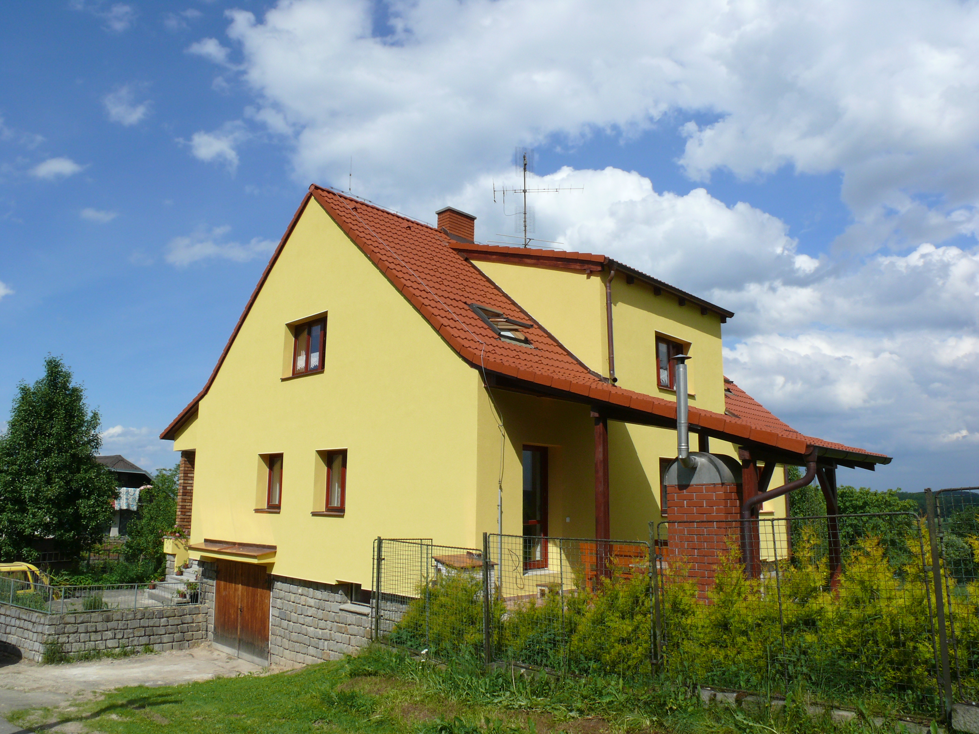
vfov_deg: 40.7
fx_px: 990
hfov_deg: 52.6
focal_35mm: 35
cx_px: 490
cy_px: 367
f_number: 8
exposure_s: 1/400
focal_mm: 7.4
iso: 100
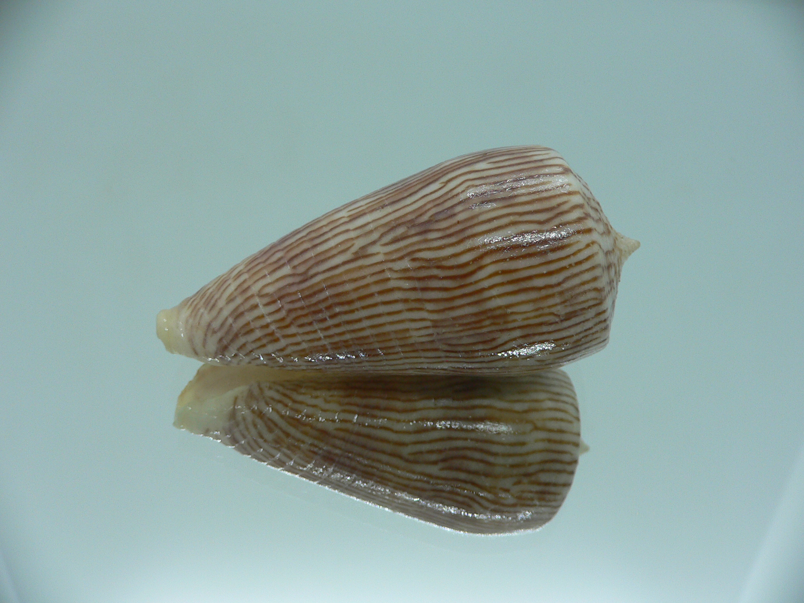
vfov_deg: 40.7
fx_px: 813
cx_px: 402
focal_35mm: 35
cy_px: 302
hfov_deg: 52.6
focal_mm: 4.6
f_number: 2.8
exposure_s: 1/60
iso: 80
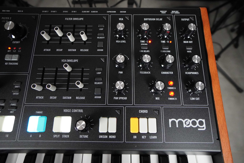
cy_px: 82
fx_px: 142
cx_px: 122
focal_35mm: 21
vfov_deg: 59.5
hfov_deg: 81.2
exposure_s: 1/60
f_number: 4
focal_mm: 14
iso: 6400
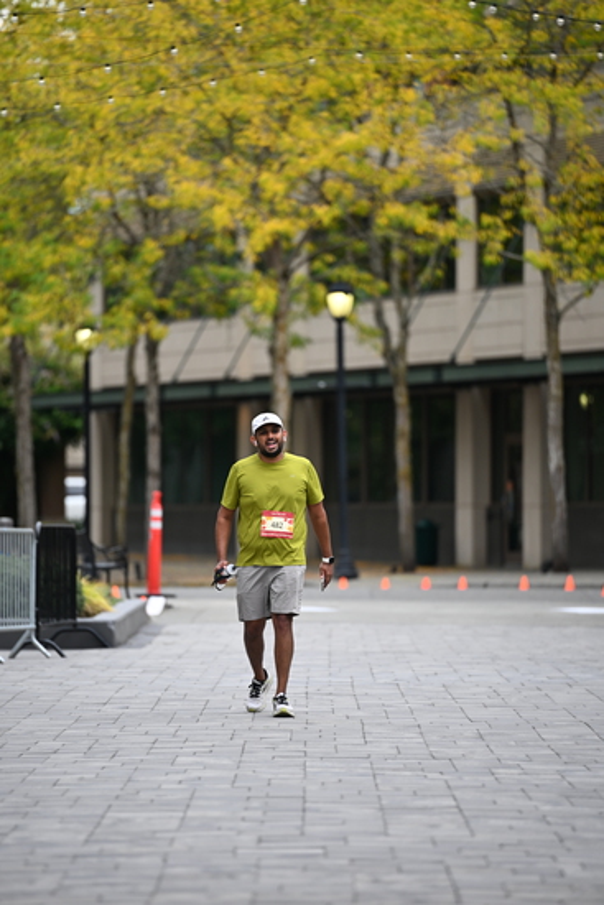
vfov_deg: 10.3
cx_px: 302
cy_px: 452
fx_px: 5030
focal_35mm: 200
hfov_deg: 6.9
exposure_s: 1/1600
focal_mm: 200
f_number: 2.8
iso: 400
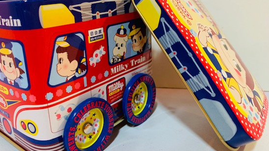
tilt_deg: -15.6
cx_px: 114
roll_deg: +3.3
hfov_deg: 59.2
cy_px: 60
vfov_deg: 35.5
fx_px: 235
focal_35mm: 33
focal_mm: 4.25
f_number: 1.8
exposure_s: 1/50
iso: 125
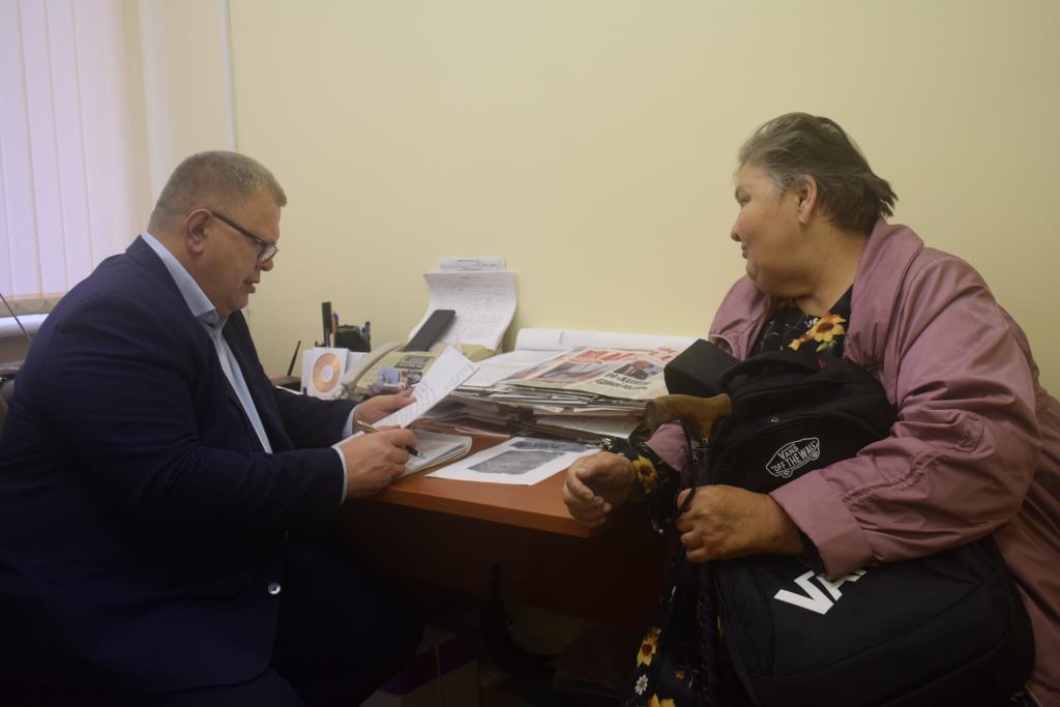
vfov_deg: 47.9
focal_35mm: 27
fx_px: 795
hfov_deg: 67.4
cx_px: 530
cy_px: 354
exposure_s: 1/60
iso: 720
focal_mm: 18
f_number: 4
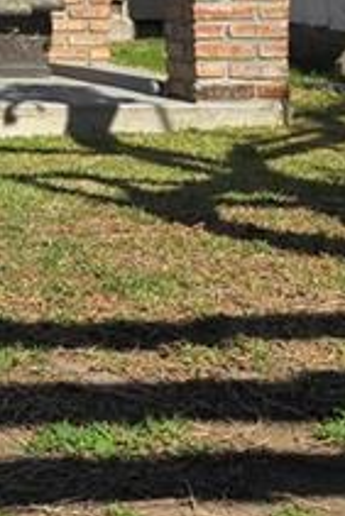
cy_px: -49
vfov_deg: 17.1
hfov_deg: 11.5
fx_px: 1665
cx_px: -120
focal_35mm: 116
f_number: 1.7
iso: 12
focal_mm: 6.3
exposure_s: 1/1176
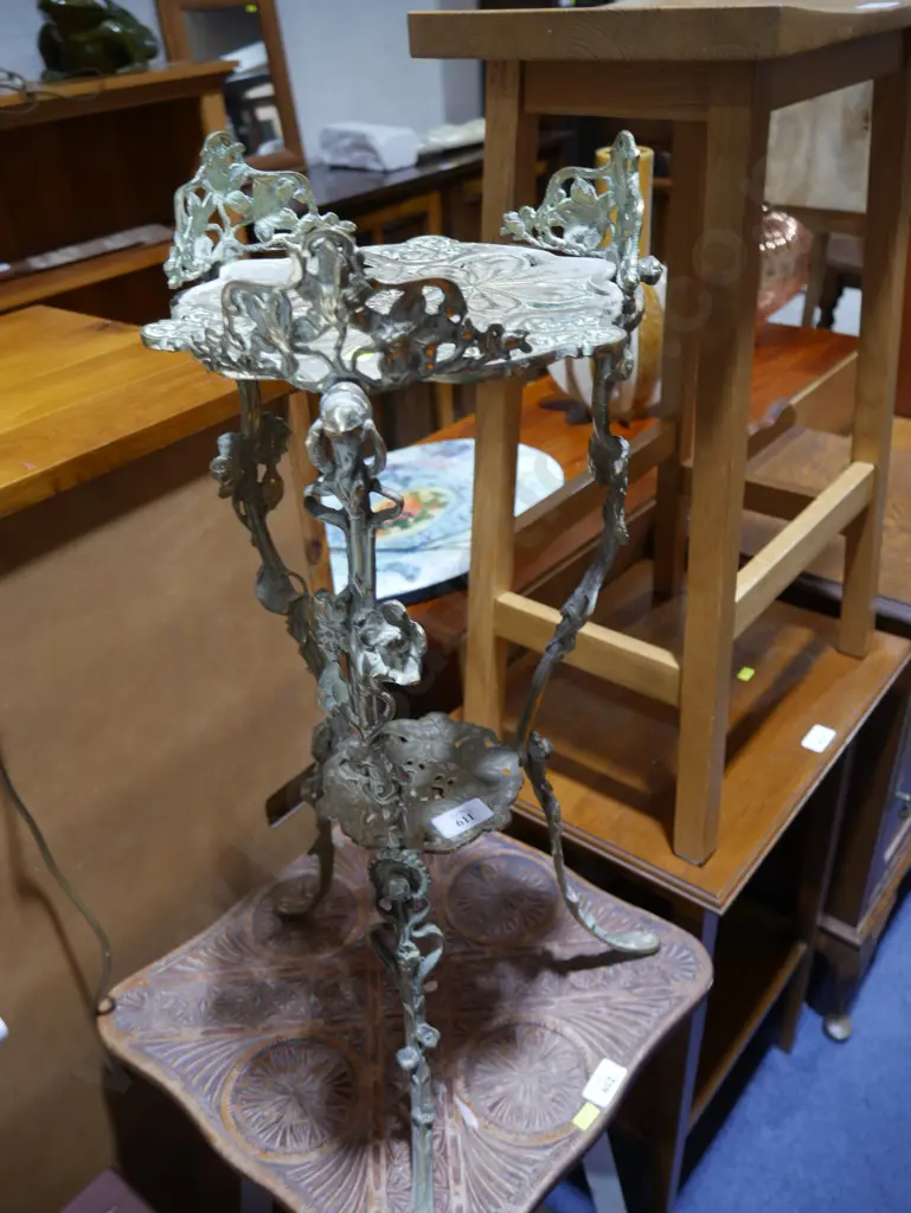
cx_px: 456
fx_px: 982
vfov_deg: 63.4
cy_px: 606
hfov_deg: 49.8
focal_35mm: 28
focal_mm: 14
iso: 320
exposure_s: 1/60
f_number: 3.5
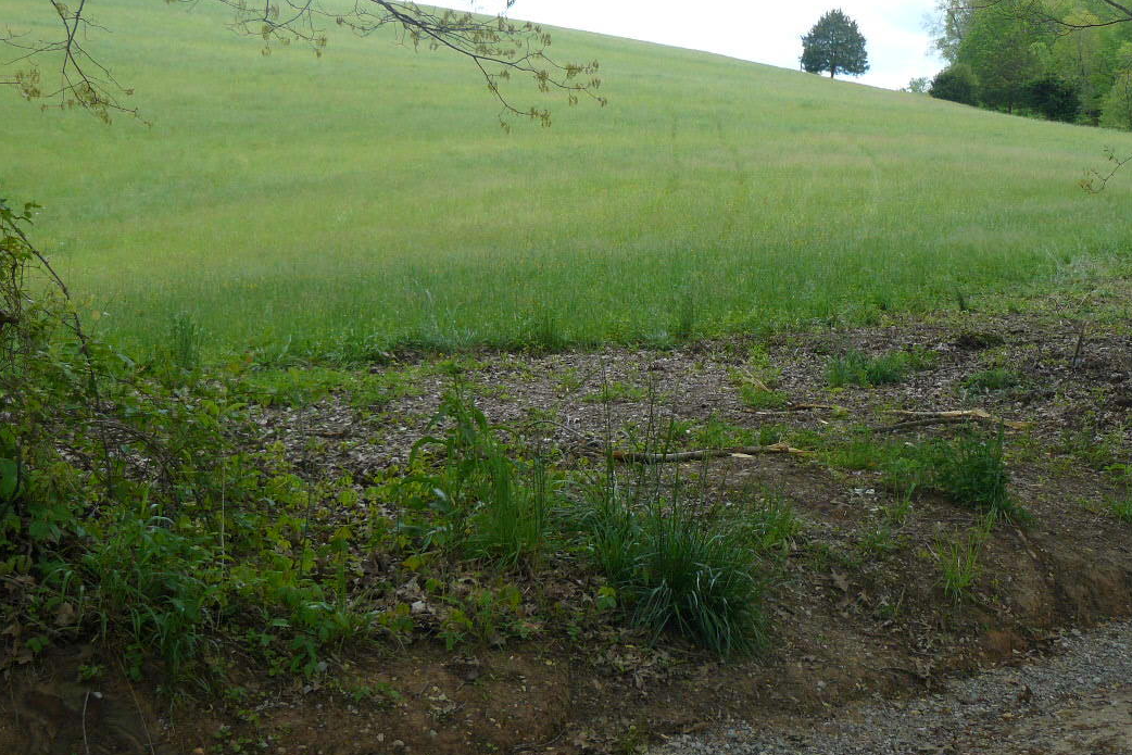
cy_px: 336
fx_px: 1447
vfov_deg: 29.2
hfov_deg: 42.6
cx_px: 674
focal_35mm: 46
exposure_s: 1/500
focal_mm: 6
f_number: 2.8
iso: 100
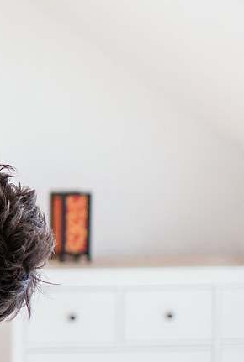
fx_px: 1313
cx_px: -191
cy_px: 186
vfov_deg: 15.7
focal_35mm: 130
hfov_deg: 10.1
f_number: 1.6
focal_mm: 35
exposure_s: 1/640
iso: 1000
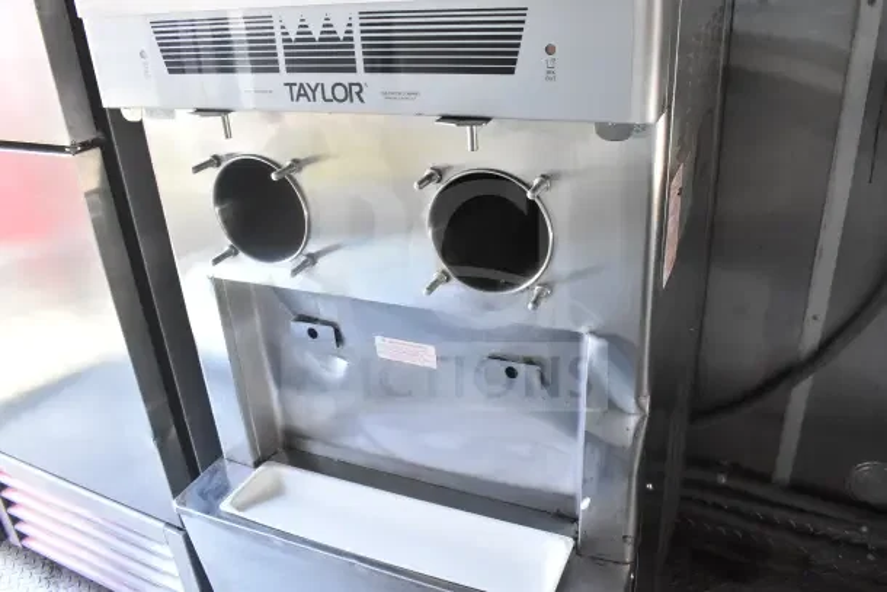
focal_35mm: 30
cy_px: 296
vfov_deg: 43.6
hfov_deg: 61.9
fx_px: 739
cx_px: 444
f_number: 5.6
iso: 6400
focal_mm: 20
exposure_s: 1/125
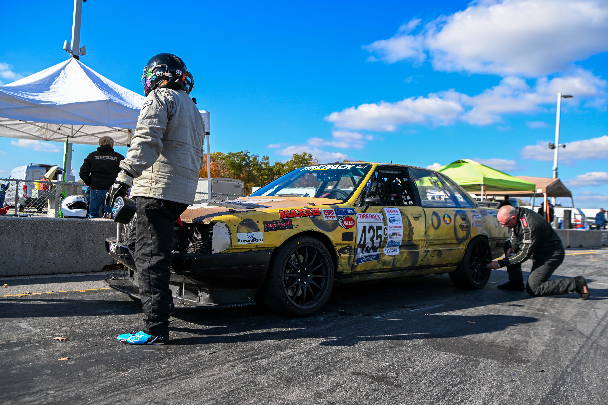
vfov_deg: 43.6
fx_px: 507
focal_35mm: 30
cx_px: 304
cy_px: 202
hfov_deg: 61.9
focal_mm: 30
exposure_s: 1/800
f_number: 6.3
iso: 250
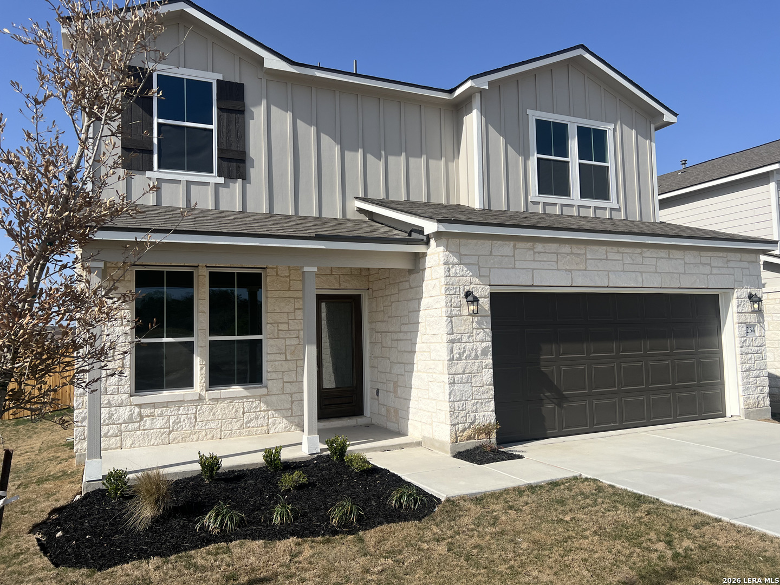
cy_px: 292
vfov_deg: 53.1
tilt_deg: +2.9
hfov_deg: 67.3
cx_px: 390
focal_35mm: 26
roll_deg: +0.8
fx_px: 586
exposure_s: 1/5882
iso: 50
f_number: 1.5
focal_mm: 5.7
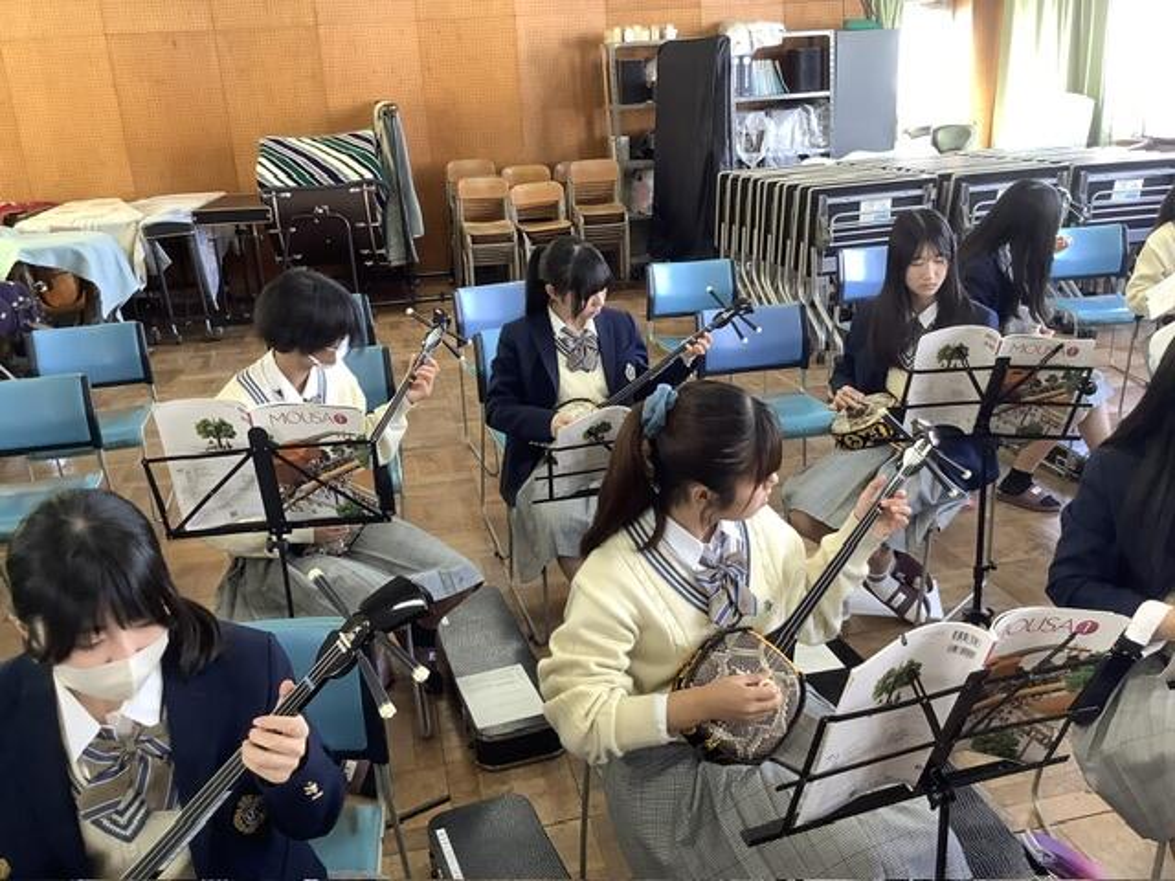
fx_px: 1052
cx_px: 588
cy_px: 440
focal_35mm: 31
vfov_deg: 45.4
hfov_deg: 58.4
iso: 125
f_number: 2.4
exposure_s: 1/60
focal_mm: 3.3
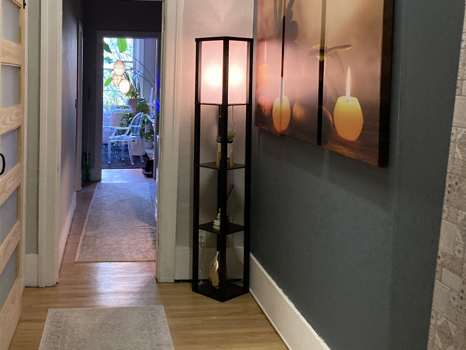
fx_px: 579
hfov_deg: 43.5
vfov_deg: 33.4
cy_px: 123
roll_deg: -1.8
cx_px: 173
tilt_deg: -2.7
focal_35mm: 43
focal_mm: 3.99
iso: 400
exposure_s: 1/40
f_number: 1.8
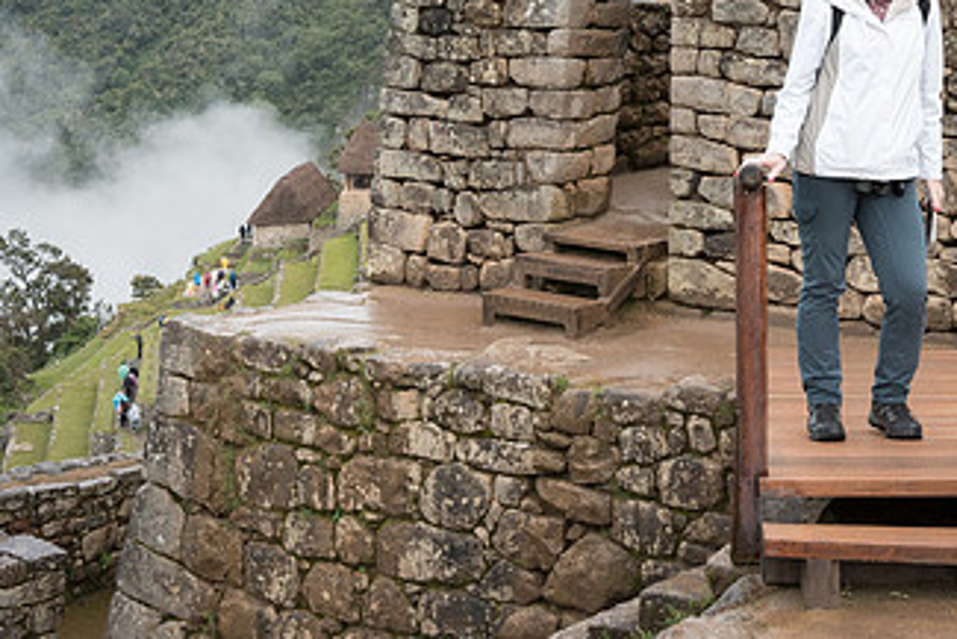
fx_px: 1995
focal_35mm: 75
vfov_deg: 17.9
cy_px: 72
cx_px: 612
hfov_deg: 26.9
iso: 1000
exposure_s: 1/200
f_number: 10
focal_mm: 42
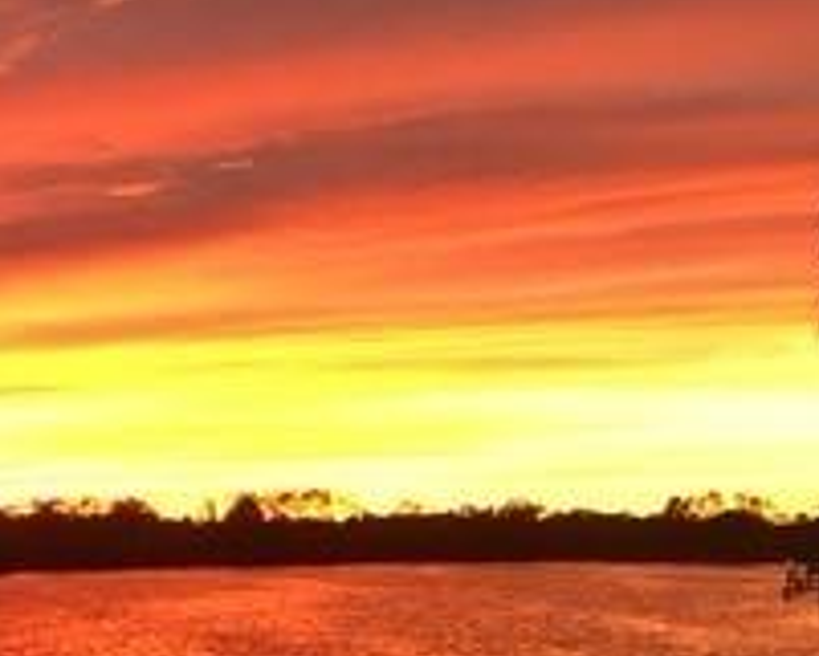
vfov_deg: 17.1
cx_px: -8
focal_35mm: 90
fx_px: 2183
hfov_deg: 20.5
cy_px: 293
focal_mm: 4.15
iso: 80
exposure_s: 1/30
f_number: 2.2
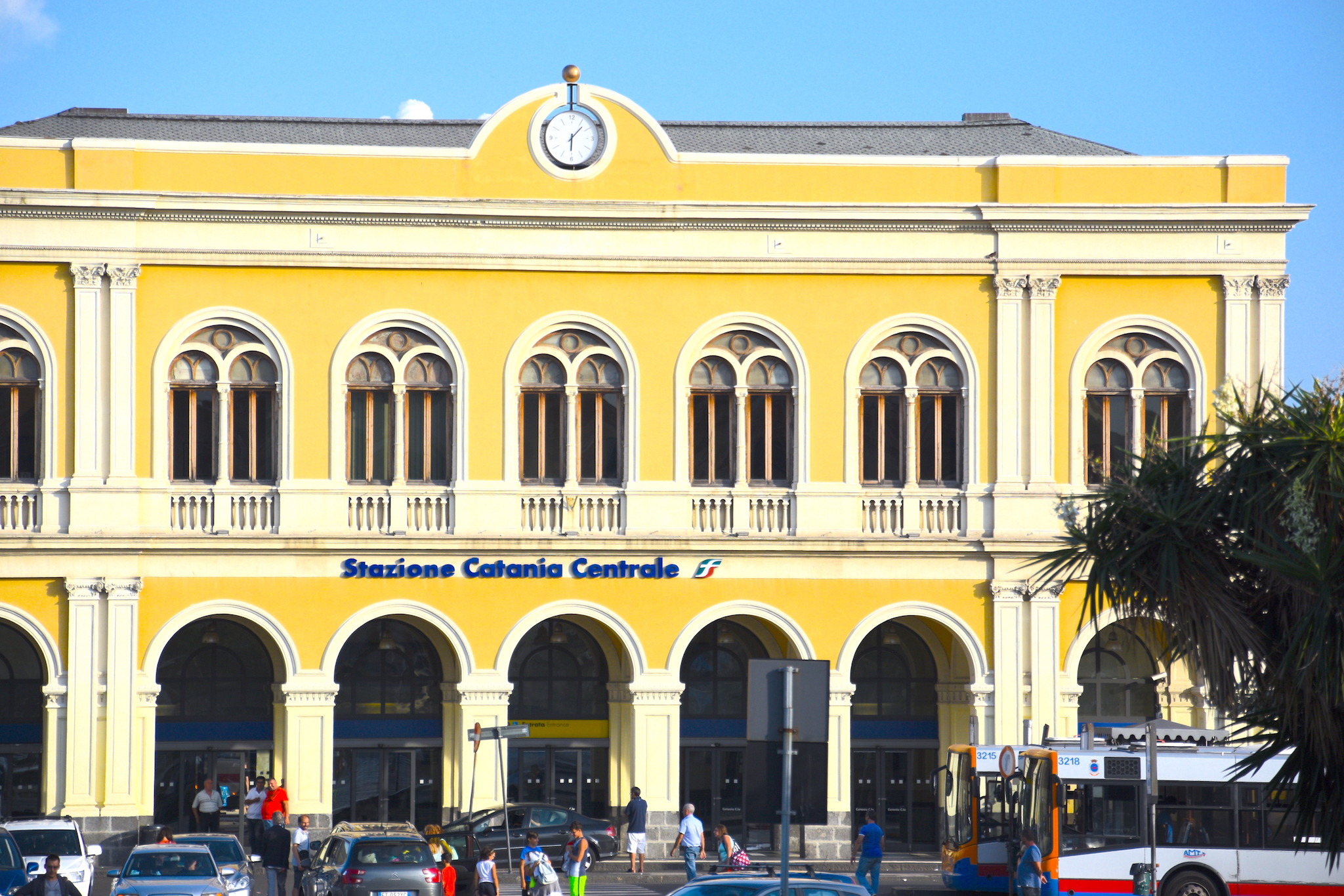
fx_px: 5880
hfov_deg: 13.0
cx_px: 672
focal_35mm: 158
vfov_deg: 8.7
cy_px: 448
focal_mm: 105
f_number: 5.6
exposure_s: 1/640
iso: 100
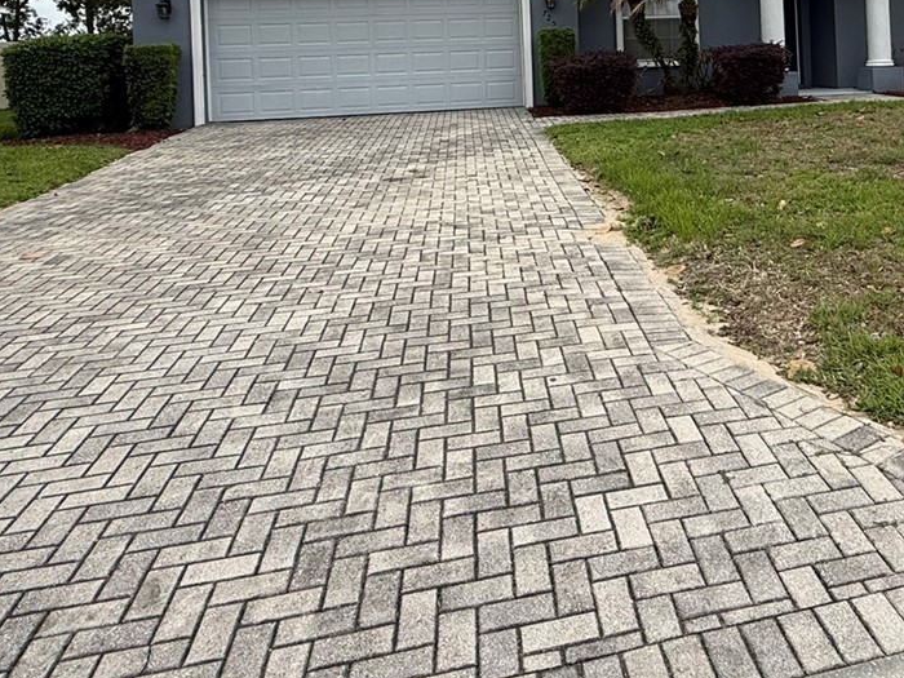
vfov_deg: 40.5
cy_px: 56
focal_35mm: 32
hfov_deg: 54.2
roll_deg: +2.3
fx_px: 836
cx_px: 678
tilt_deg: +1.1
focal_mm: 2.22
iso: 50
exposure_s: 1/1795
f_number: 2.2
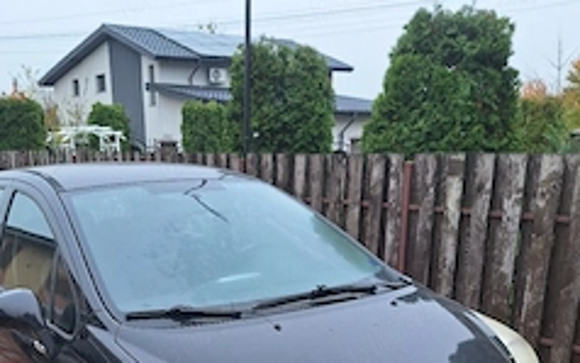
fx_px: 648
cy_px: 368
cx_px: 246
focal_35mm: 41
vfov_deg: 29.1
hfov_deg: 48.0
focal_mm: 5.54
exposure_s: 1/256
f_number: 1.8
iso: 40
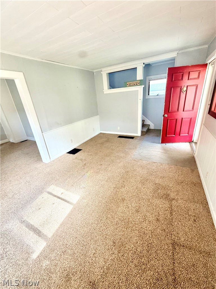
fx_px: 116
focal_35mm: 14
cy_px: 144
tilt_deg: -21.2
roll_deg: +3.3
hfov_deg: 85.7
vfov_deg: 102.1
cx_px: 108
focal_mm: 2.22
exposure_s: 1/60
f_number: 2.2
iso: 200
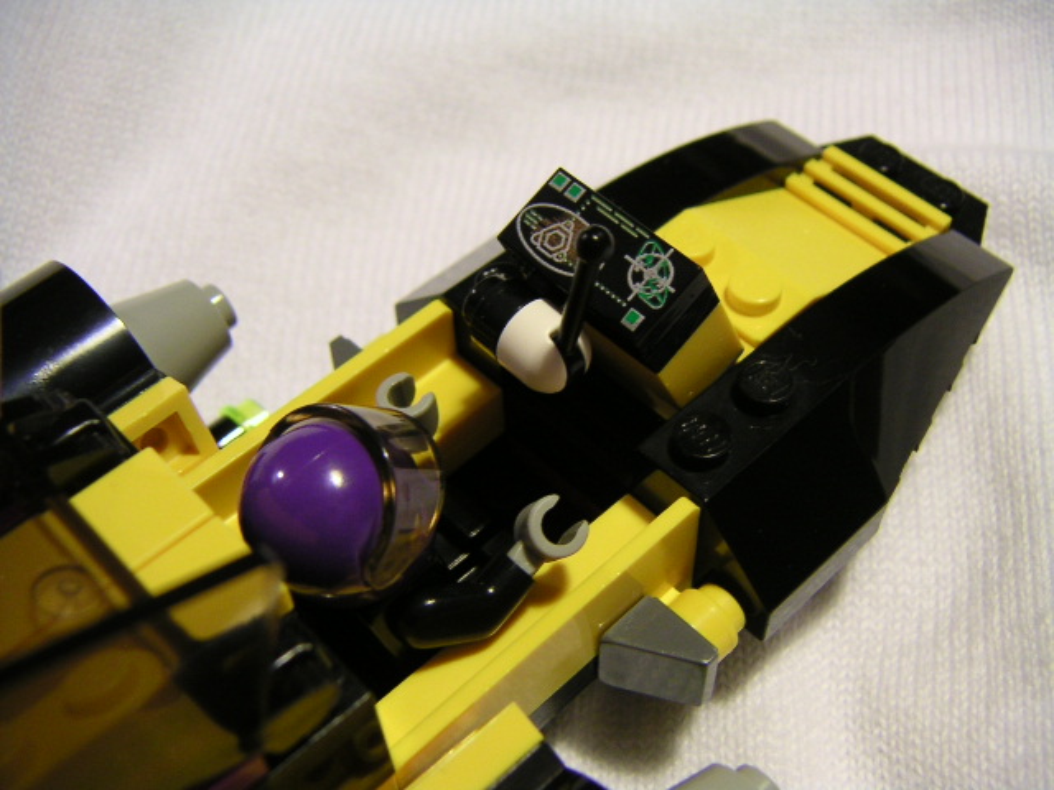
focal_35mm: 42
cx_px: 527
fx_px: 1279
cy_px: 395
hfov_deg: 44.8
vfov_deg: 34.3
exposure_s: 1/4
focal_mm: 5.5
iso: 100
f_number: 2.9
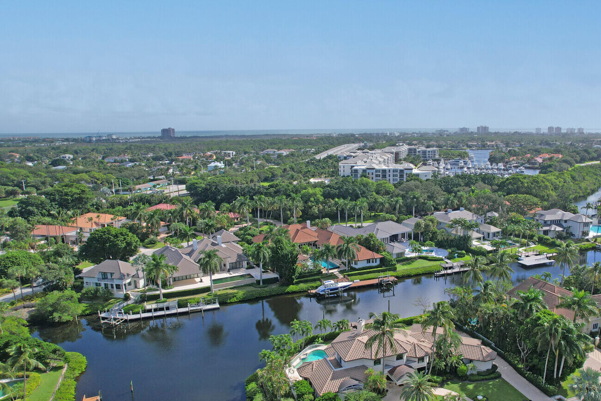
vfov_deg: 47.8
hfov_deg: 66.8
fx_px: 451
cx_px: 358
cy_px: 227
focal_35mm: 27
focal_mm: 8.38
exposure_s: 1/2500
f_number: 2.8
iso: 100
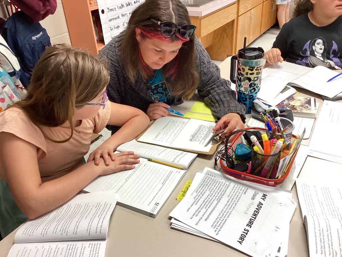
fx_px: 306
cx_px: 171
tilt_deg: -32.1
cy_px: 128
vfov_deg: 45.4
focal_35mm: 31
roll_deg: +3.7
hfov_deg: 58.4
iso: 200
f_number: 2.4
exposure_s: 1/60
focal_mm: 3.3
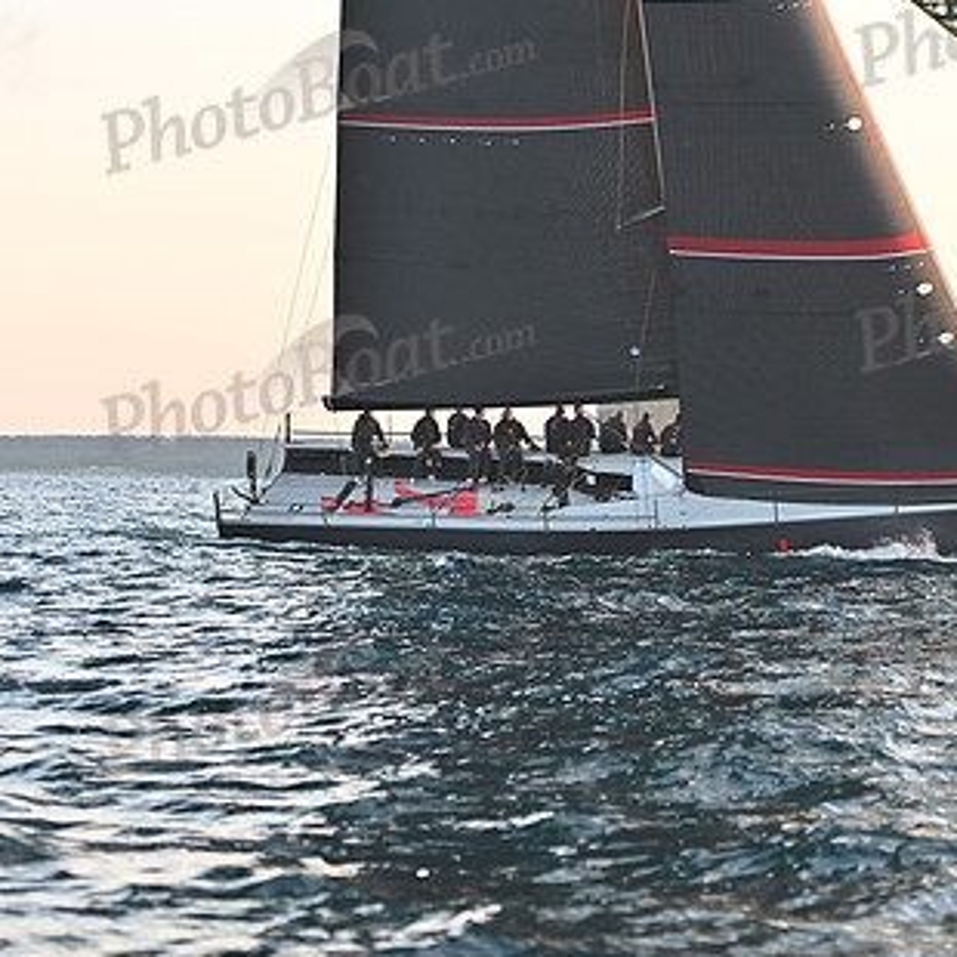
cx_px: 698
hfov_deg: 12.9
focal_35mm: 135
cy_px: 495
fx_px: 4223
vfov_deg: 12.9
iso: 800
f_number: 2.8
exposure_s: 1/640
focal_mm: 85
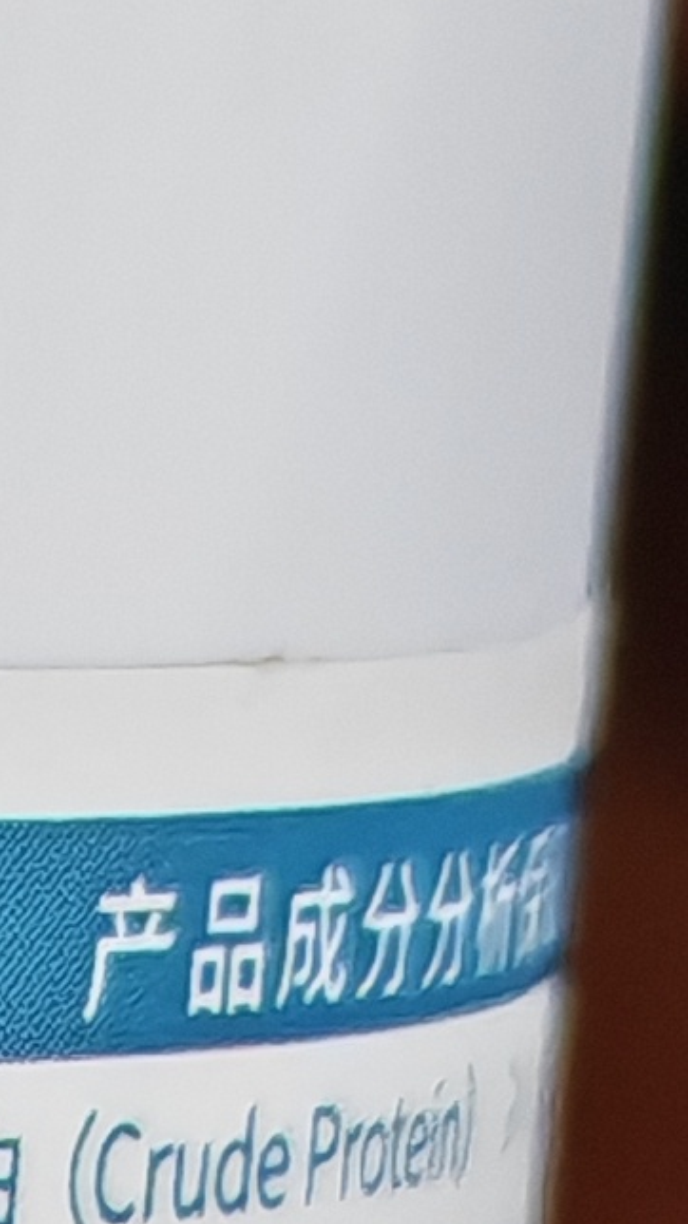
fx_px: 13499
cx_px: -1604
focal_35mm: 416
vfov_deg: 5.1
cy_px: 2112
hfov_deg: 2.9
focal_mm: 6.12
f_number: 1.9
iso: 200
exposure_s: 1/100
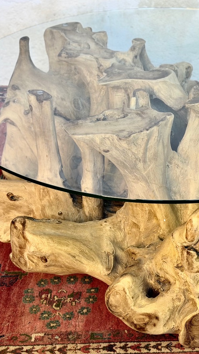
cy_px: 177
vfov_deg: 30.2
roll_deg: +0.2
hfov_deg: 17.1
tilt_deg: -33.0
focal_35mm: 70
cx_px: 165
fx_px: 657
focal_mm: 6.76
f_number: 1.78
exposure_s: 1/50
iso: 64
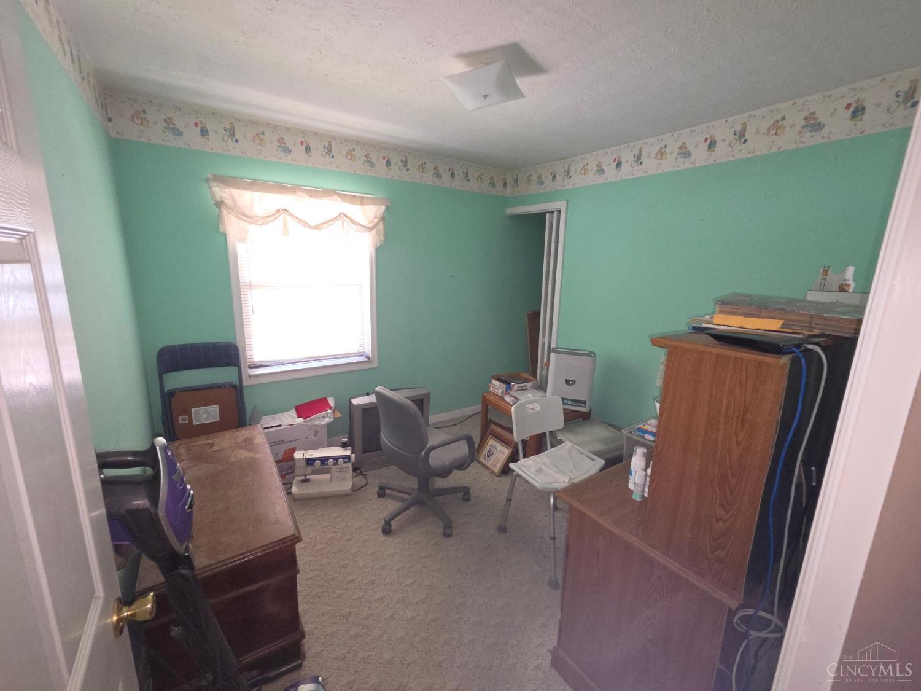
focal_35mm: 13
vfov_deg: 89.9
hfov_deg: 106.2
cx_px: 460
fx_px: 346
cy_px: 346
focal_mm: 2.2
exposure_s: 1/40
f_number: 2.2
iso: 320
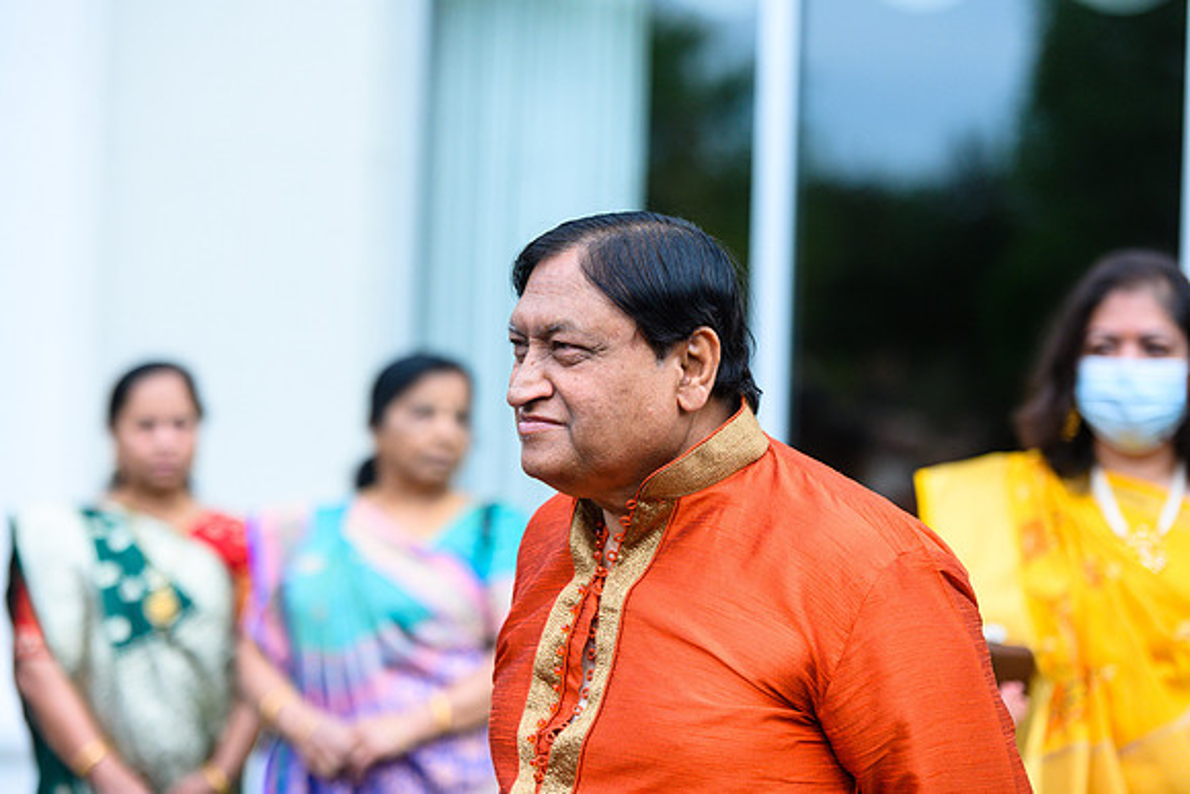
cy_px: 397
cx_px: 595
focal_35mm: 122
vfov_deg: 11.2
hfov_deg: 16.8
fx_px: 4034
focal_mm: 122
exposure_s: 1/5000
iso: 640
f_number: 3.2
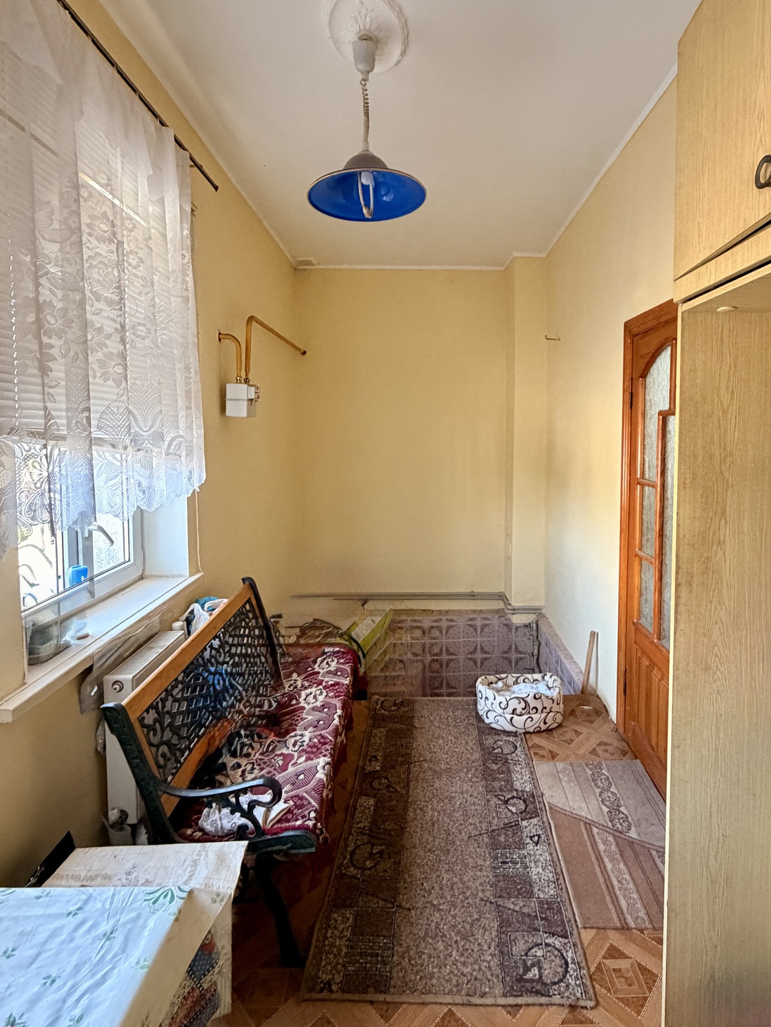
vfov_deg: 87.4
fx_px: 534
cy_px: 457
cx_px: 430
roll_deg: -0.3
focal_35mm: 18
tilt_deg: -2.0
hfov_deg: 71.4
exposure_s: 1/60
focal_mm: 2.22
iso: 640
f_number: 2.2
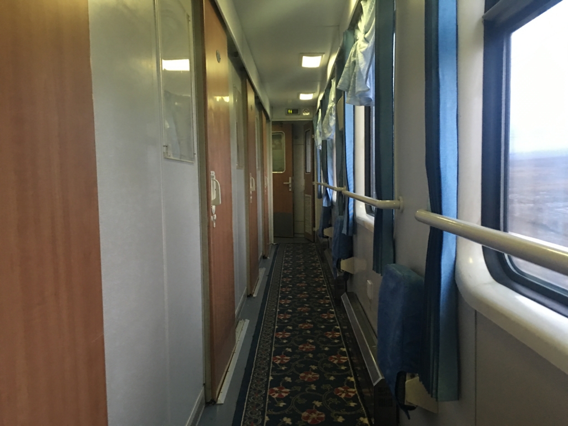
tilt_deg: -5.9
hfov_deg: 61.7
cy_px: 213
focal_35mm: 29
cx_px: 284
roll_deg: +0.1
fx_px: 476
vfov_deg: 48.2
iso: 80
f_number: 2.2
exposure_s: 1/10
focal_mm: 4.15
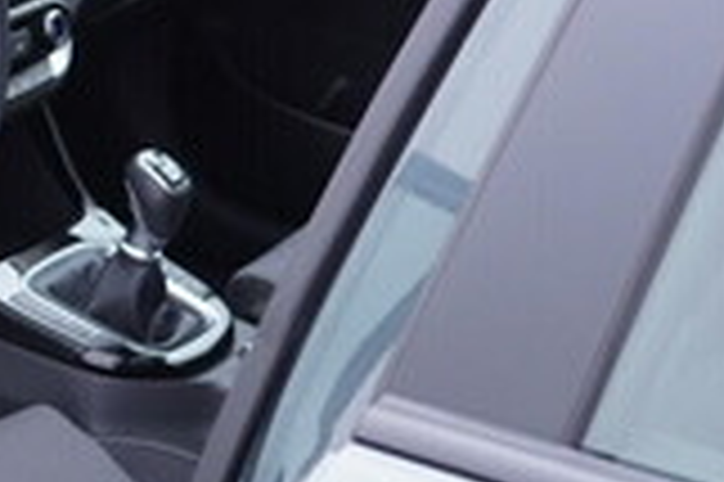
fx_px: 2471
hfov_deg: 15.3
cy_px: 385
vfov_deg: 11.1
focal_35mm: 123
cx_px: -396
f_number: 2.8
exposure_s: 1/40
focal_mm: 24
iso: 200
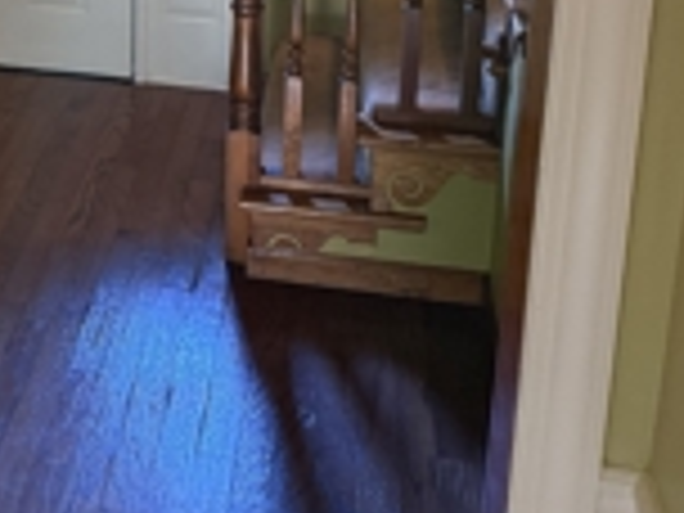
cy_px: -112
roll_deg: +0.8
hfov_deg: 28.3
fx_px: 1245
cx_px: -40
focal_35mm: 63
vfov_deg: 21.5
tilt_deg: -13.2
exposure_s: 1/40
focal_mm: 6.76
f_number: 1.78
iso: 640
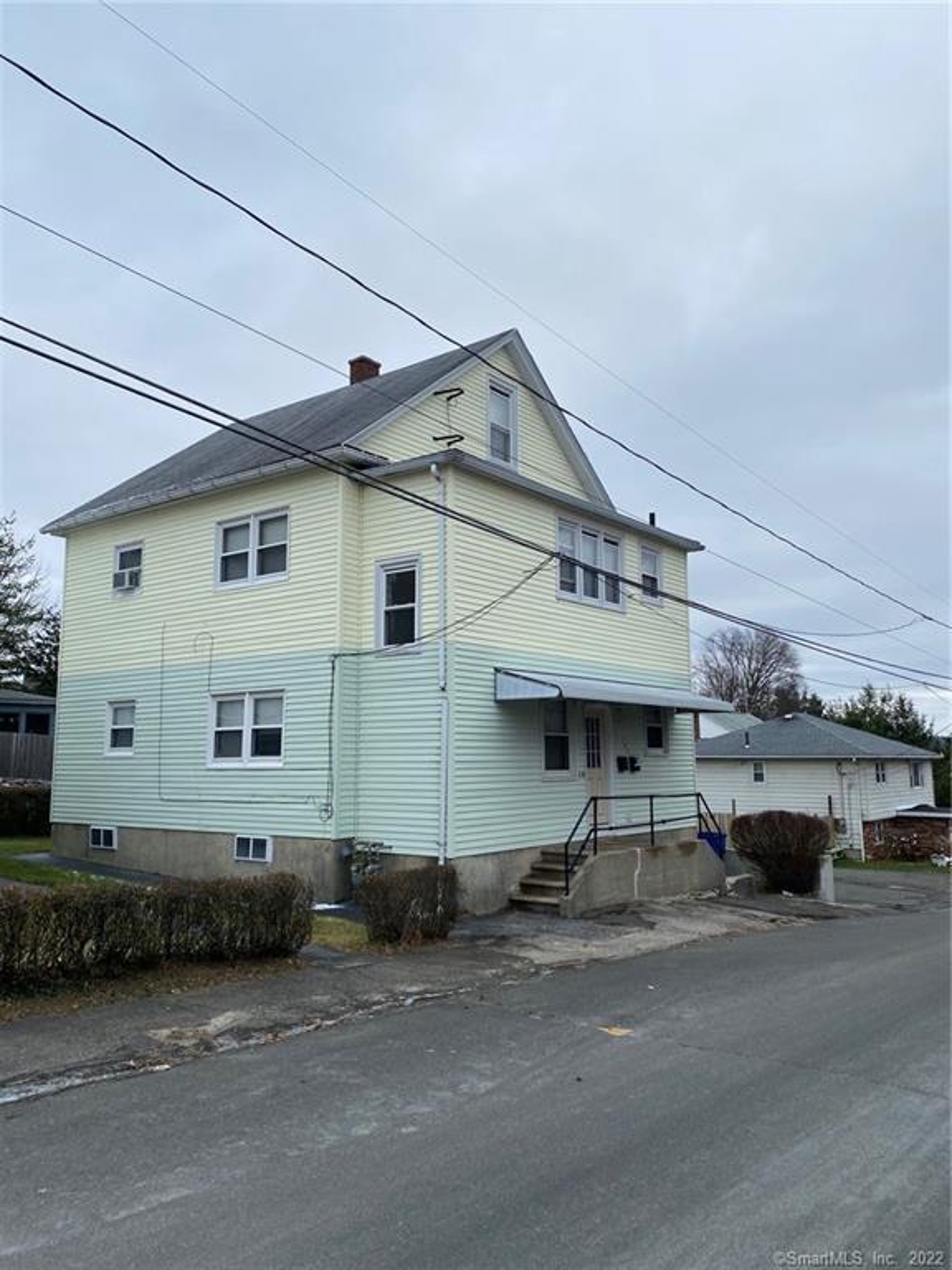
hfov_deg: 53.1
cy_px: 635
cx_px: 476
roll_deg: +0.1
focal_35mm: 26
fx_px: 953
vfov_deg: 67.3
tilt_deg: +9.0
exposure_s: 1/793
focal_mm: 4.25
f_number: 1.8
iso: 32
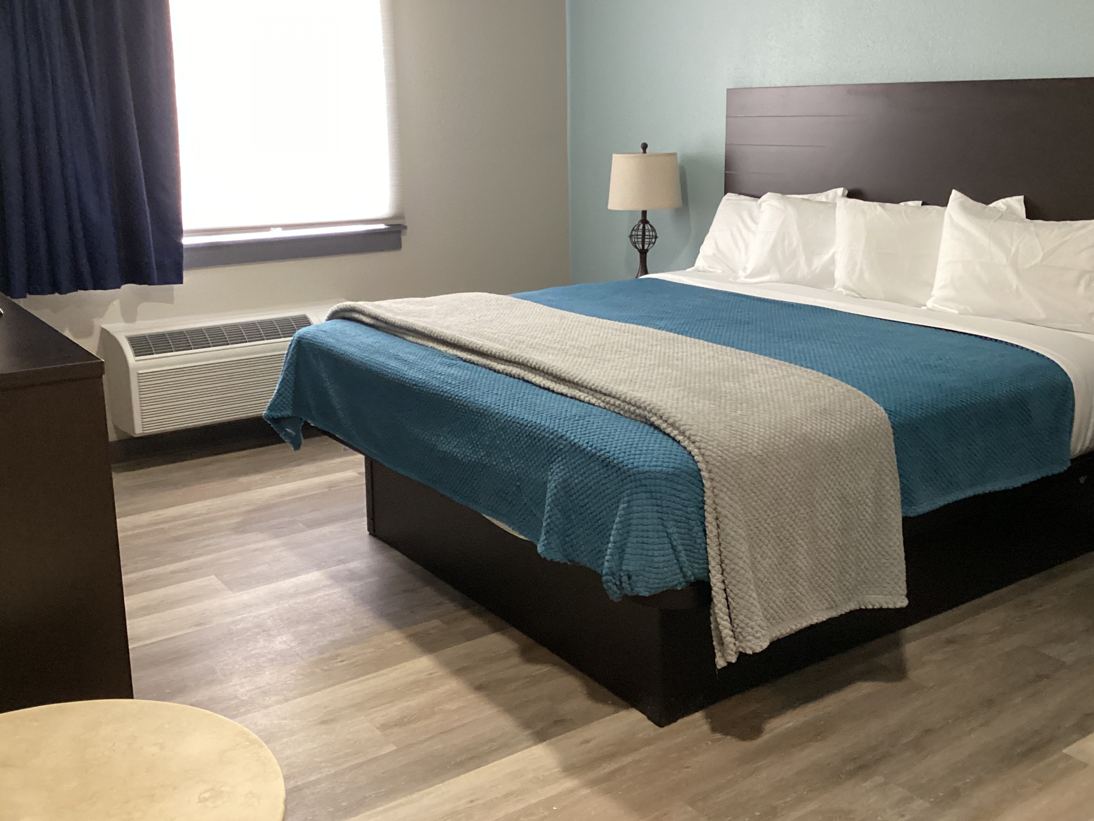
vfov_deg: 39.6
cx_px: 546
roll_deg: +0.5
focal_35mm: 36
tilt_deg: -13.4
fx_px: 1138
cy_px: 354
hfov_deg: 51.4
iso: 250
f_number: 2.4
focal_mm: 3.3
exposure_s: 1/40
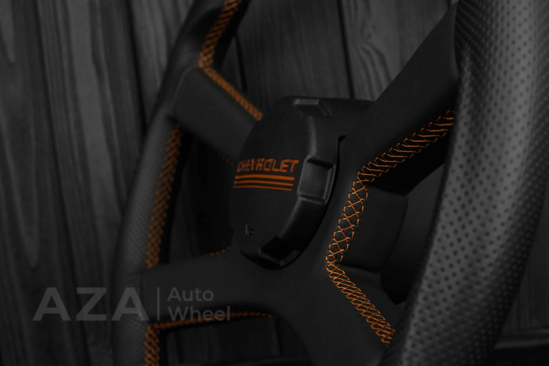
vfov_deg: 25.8
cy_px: 183
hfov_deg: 37.8
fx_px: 801
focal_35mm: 52
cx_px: 274
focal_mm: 35
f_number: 6.3
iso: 500
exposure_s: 1/125
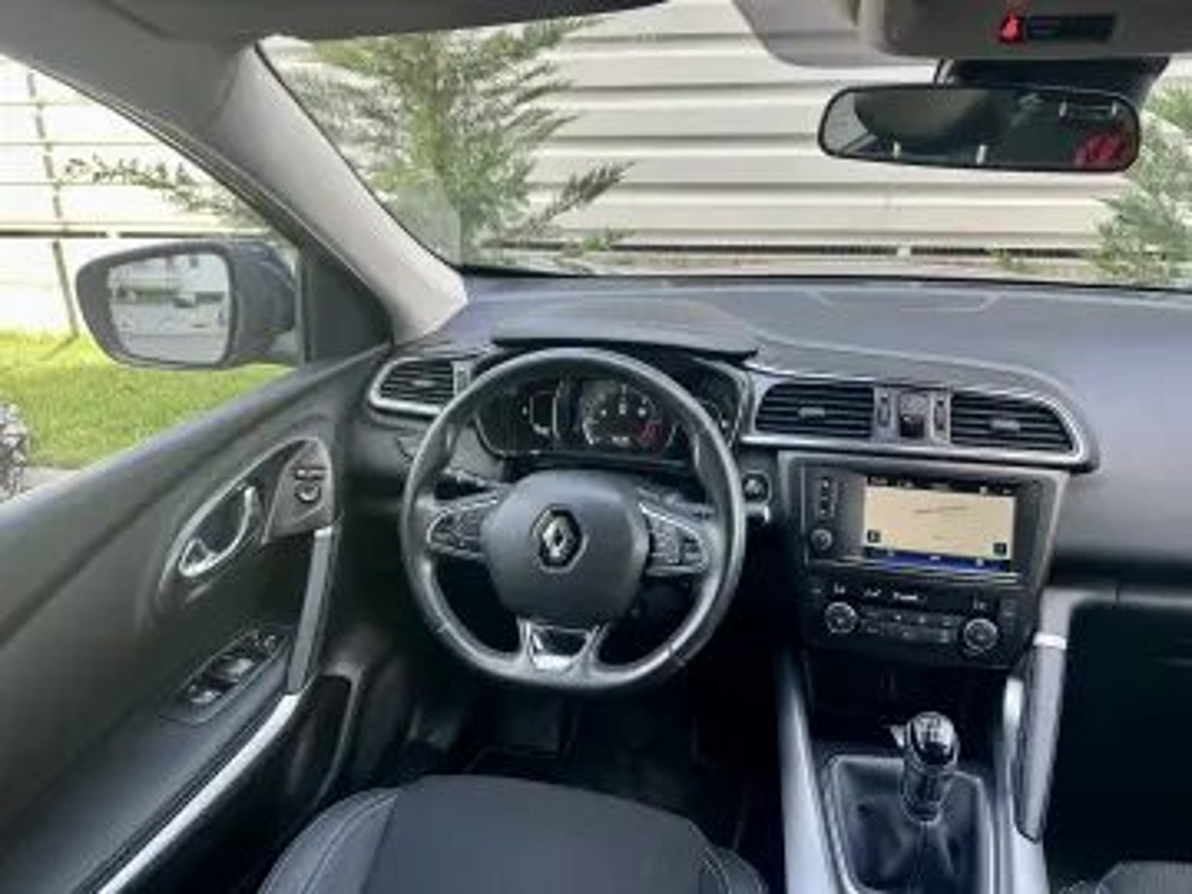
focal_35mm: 24
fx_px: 826
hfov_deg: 71.6
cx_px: 596
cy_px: 447
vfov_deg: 56.8
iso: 64
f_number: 1.78
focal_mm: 6.86
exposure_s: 1/165
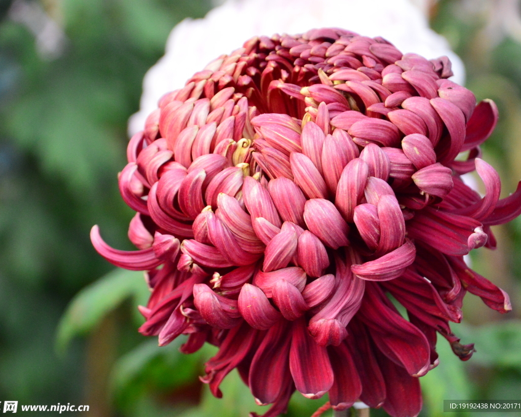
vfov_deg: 6.7
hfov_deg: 8.4
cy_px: 209
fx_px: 3541
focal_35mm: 230
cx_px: 274
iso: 2800
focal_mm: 135
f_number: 7.1
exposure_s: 1/250
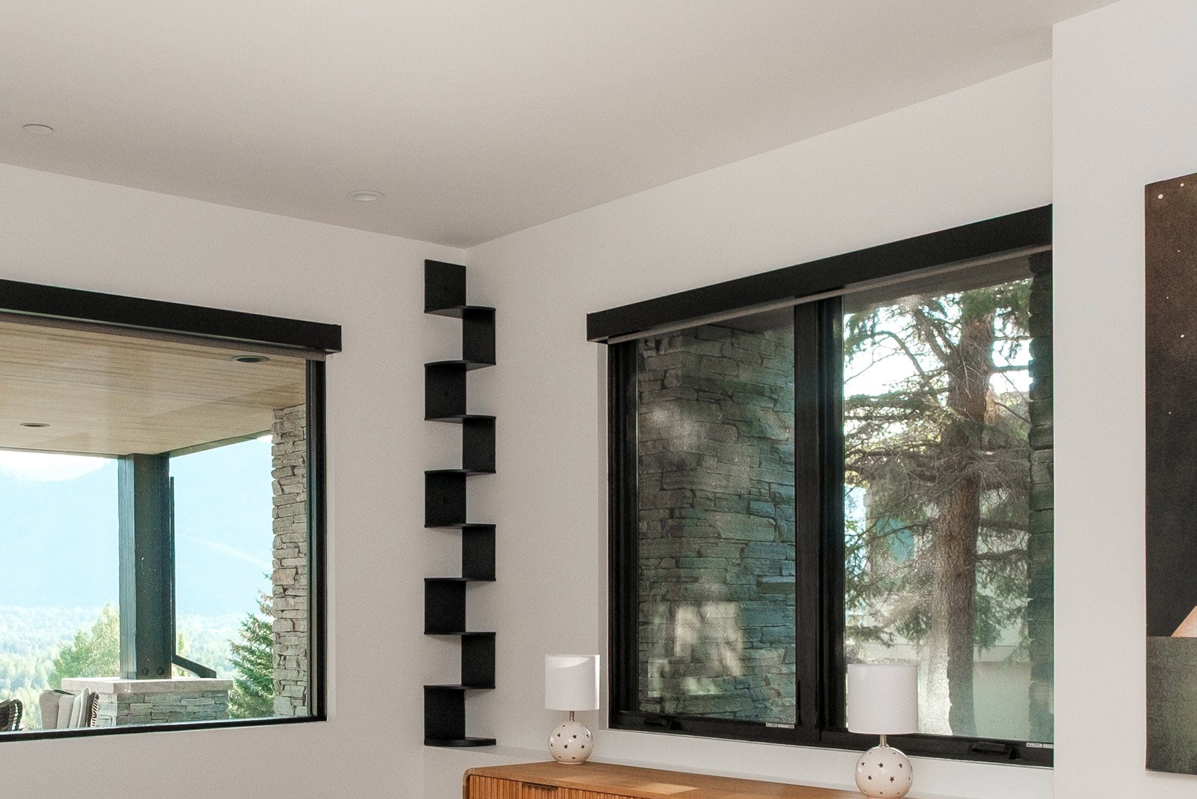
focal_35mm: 42
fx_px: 1397
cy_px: 638
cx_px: 460
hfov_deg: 46.0
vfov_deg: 31.1
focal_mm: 10
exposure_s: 1/80
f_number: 5.6
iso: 400
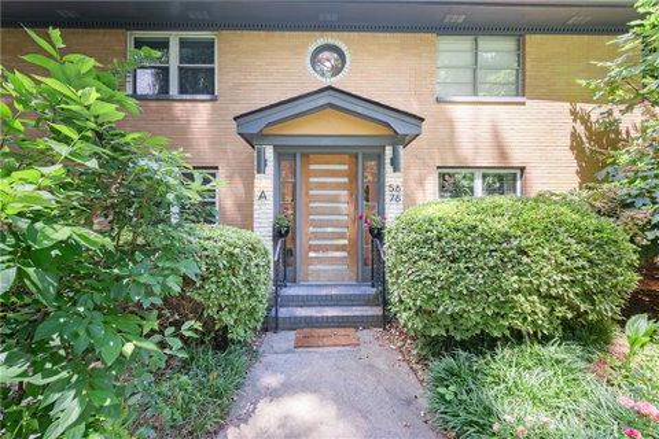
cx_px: 330
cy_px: 220
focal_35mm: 14
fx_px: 256
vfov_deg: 81.2
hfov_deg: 104.3
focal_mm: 14
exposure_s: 1/8
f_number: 8
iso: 100
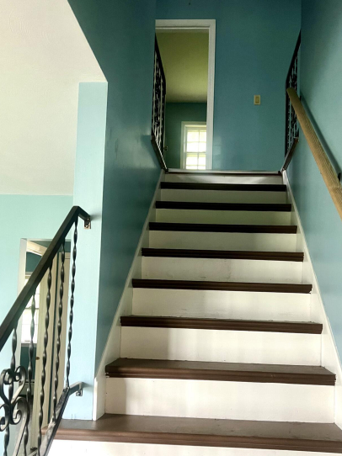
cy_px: 278
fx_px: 422
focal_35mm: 32
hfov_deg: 43.9
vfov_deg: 56.3
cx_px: 207
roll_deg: -2.9
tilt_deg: +2.1
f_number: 1.5
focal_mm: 5.7
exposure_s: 1/60
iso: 400
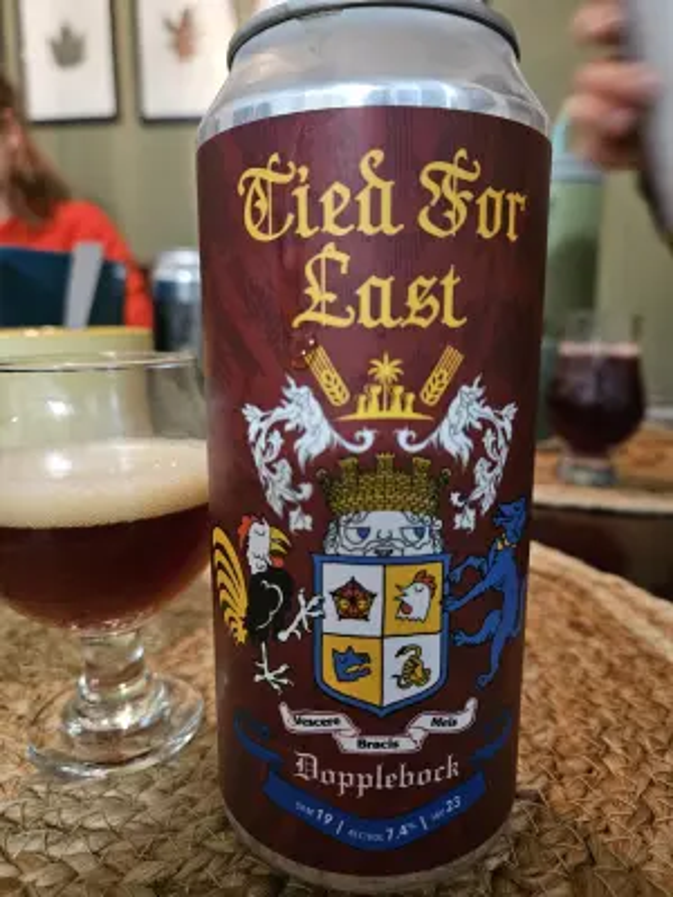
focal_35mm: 23
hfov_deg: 58.9
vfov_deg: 73.9
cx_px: 336
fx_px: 596
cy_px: 448
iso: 800
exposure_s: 1/24
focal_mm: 5.4
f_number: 1.8
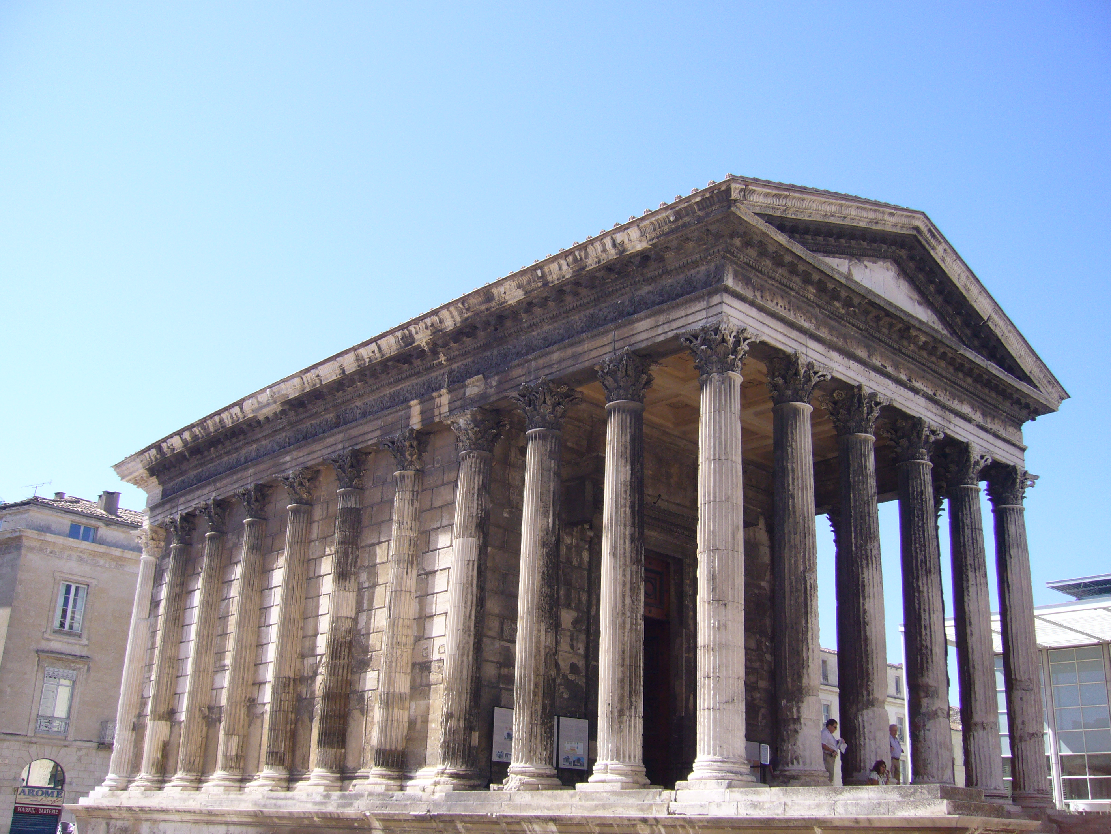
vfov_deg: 40.7
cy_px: 417
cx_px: 556
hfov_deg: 52.6
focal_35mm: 35
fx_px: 1123
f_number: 5.6
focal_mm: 5.8
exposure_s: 1/200
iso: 80
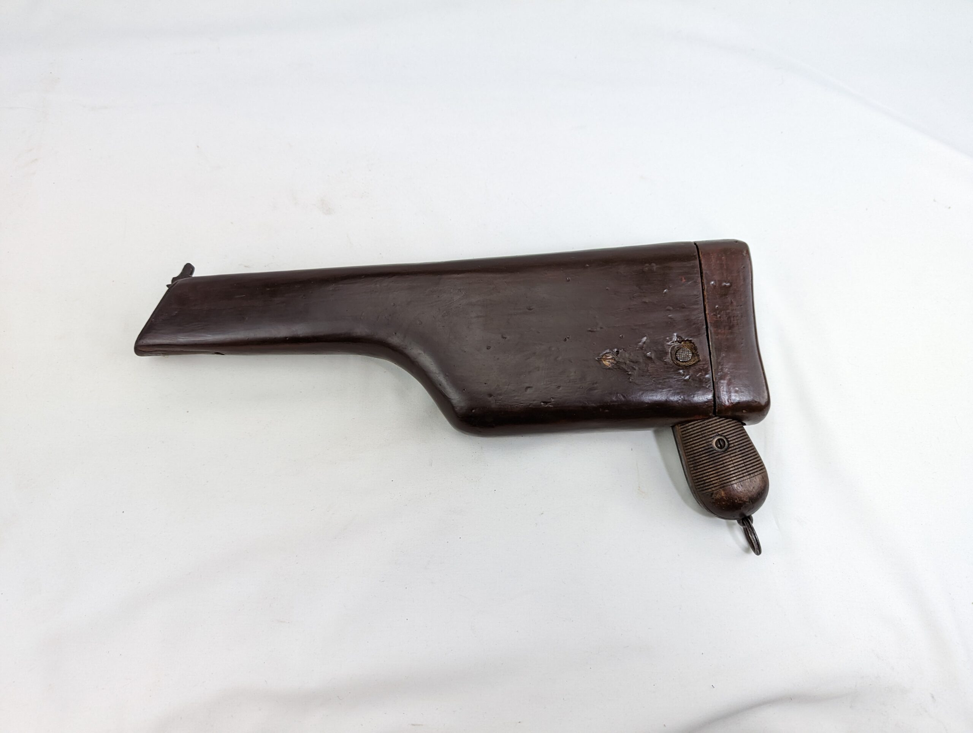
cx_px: 486
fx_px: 676
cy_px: 366
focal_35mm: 24
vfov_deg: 56.9
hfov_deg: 71.5
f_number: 1.85
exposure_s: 1/244
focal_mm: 6.81
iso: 117
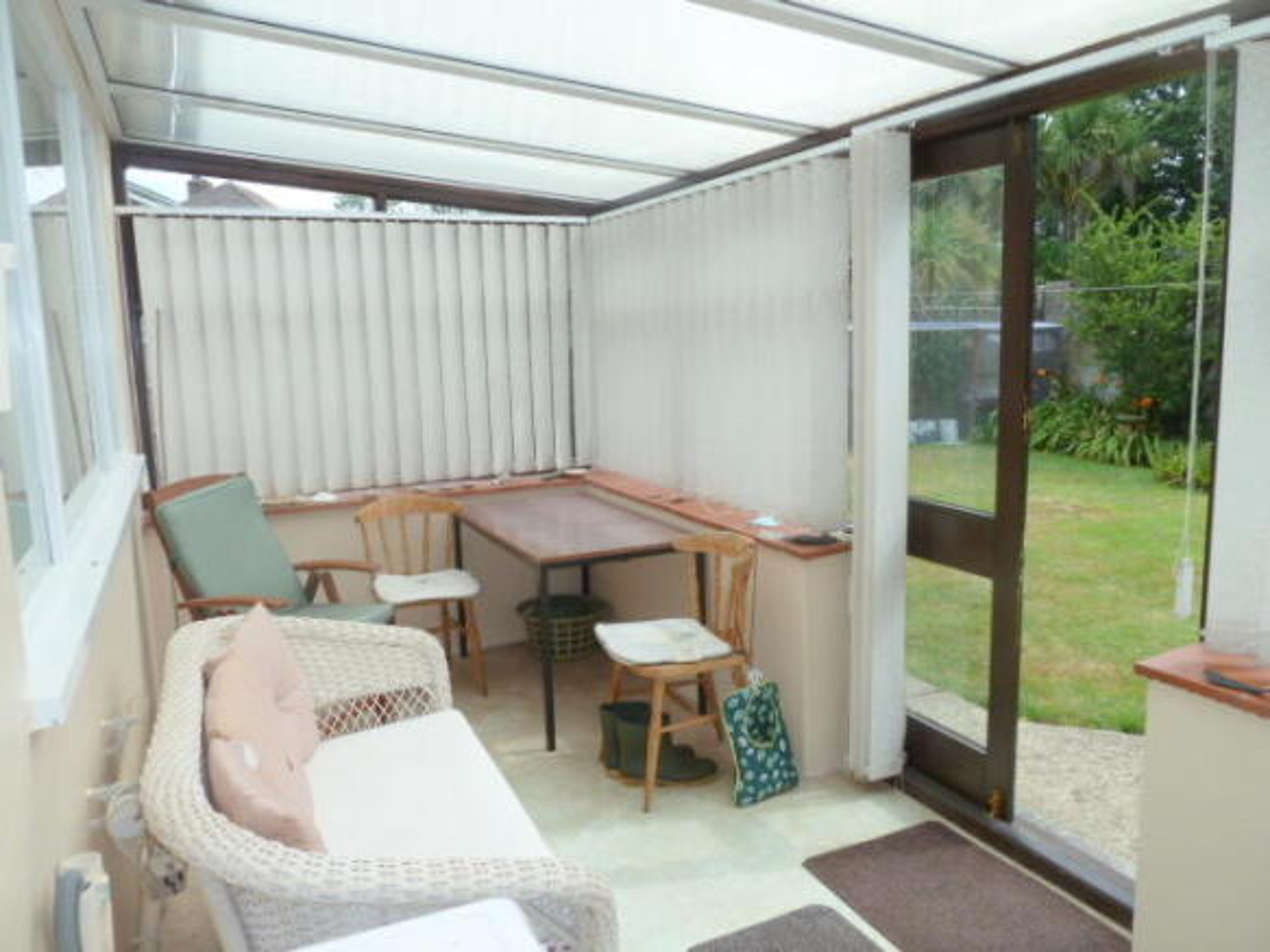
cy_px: 476
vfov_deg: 54.9
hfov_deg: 69.4
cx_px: 635
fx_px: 917
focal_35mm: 25
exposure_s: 1/250
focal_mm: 4.1
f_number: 4
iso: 100
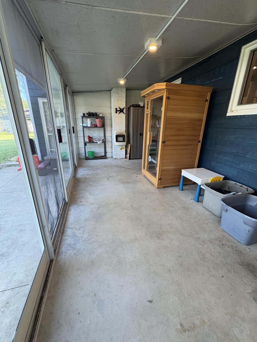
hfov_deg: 85.7
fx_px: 139
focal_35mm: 14
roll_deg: -0.7
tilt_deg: -17.1
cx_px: 128
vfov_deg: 102.1
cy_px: 171
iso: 200
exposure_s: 1/120
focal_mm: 2.22
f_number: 2.2
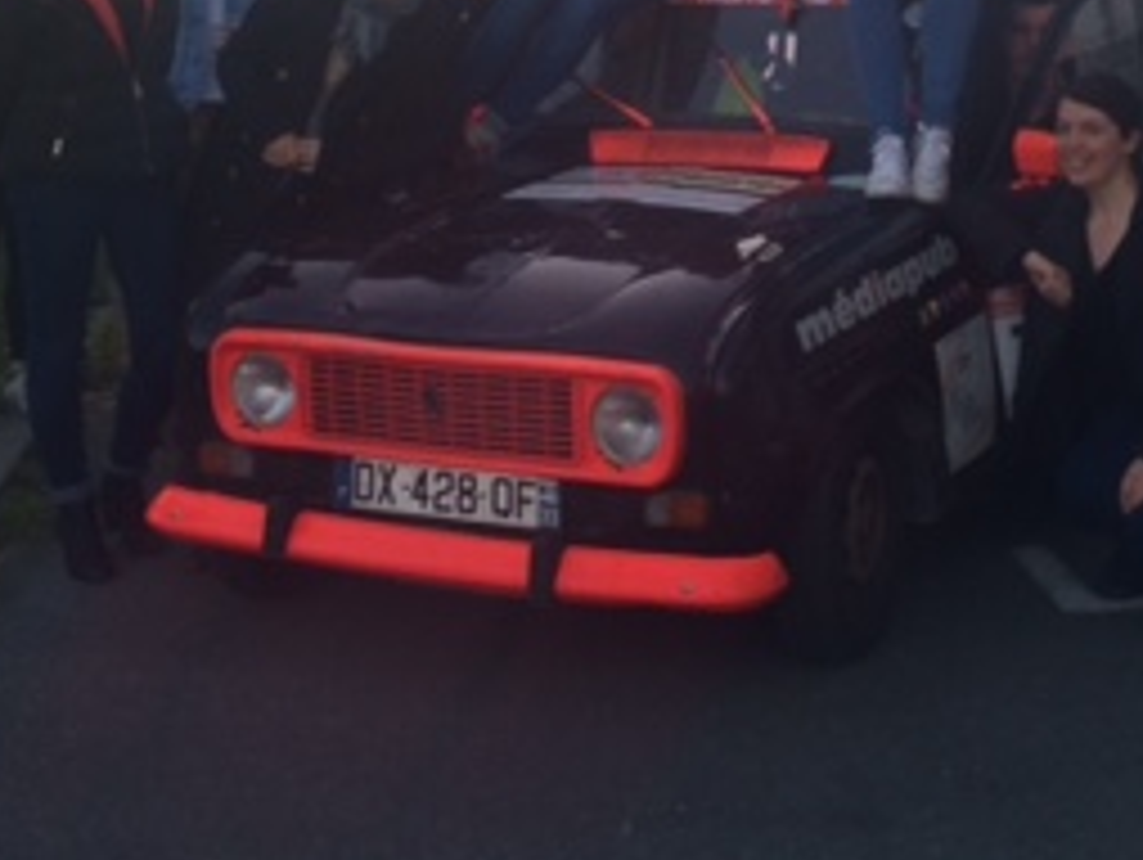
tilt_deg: -4.0
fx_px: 2413
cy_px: 9
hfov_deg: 25.9
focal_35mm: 73
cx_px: 1012
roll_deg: -0.2
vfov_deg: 19.6
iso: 32
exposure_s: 1/100
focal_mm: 4.15
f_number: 2.2
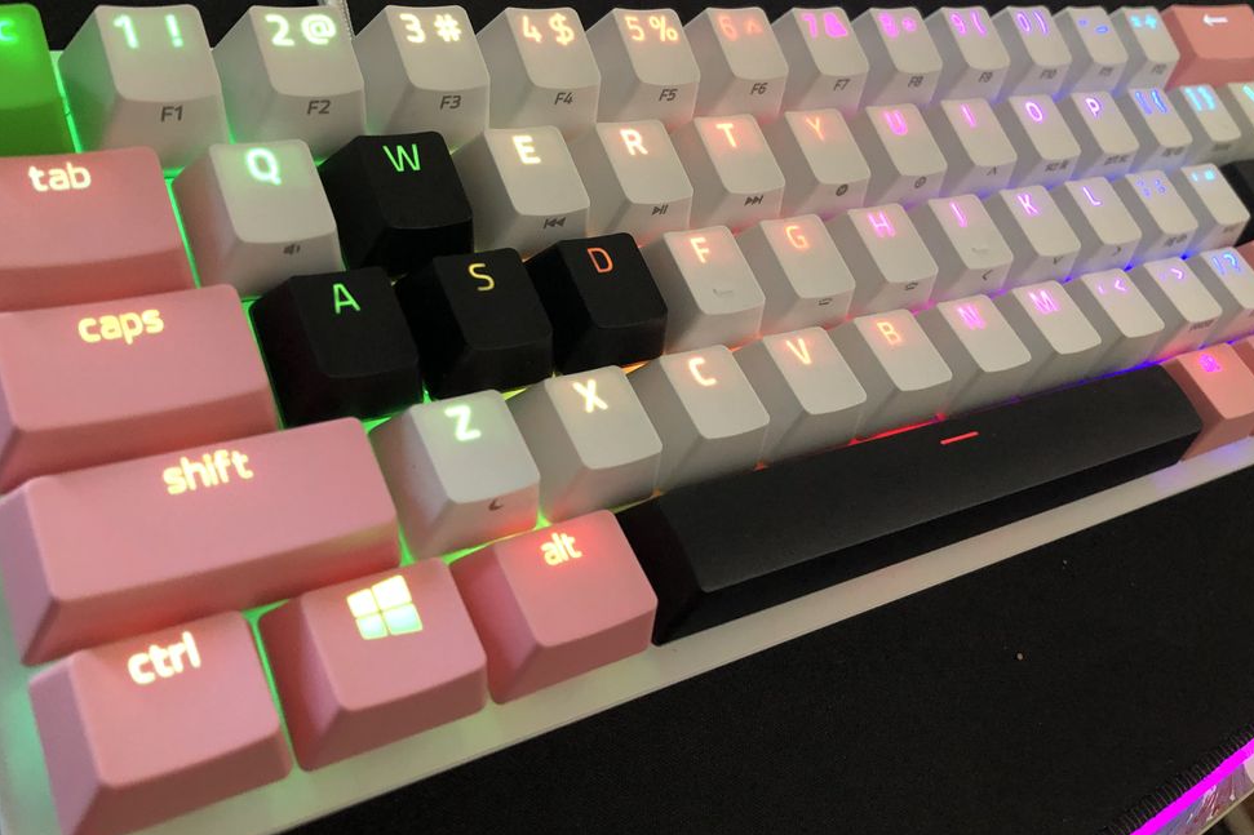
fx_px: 1254
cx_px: 650
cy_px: 333
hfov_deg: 53.1
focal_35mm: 36
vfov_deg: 36.7
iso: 100
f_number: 1.8
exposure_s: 1/16
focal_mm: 3.99
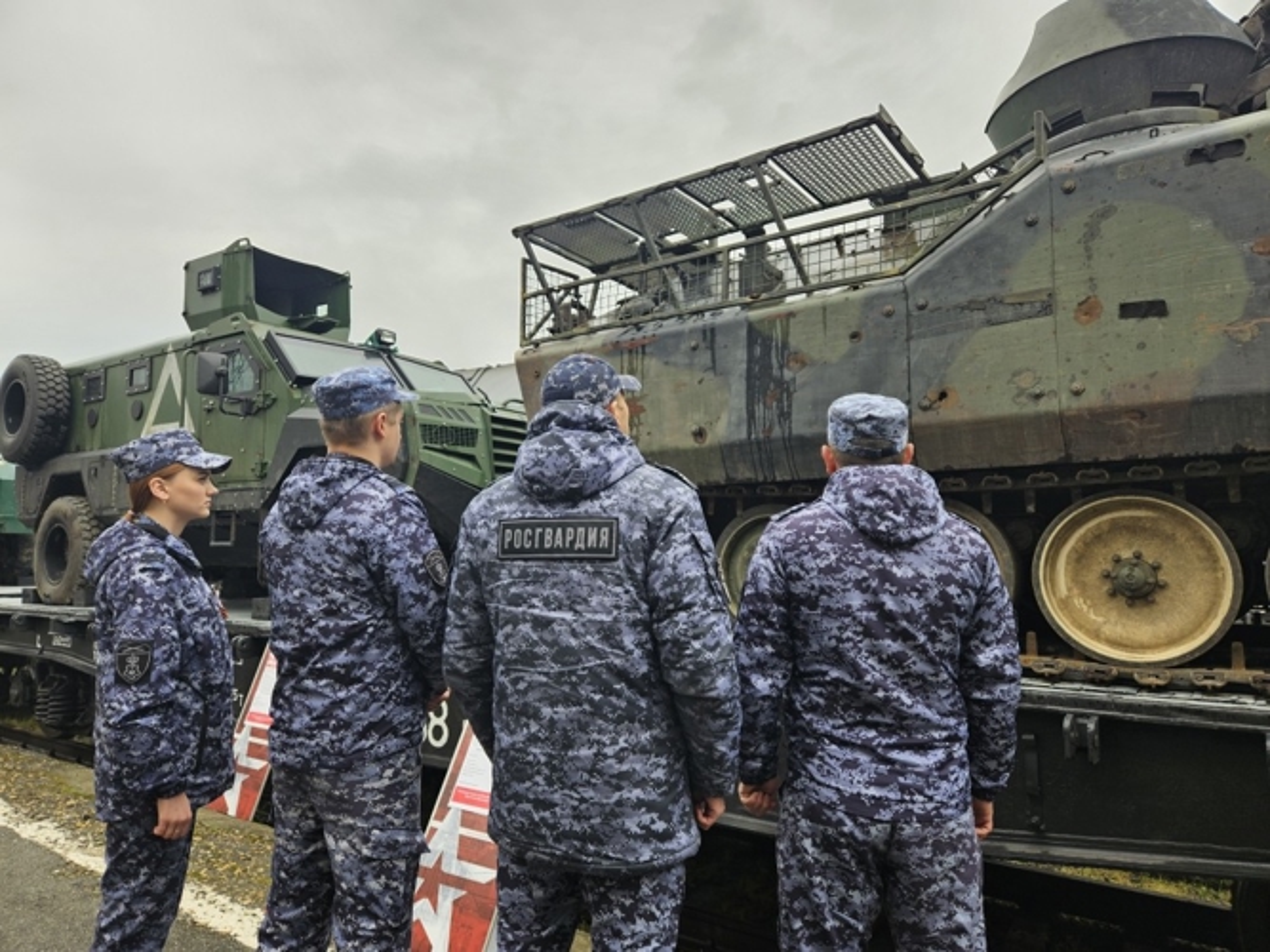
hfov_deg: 73.9
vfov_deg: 58.9
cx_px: 635
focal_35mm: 23
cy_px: 476
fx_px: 844
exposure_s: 1/699
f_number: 1.8
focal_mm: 5.4
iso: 25
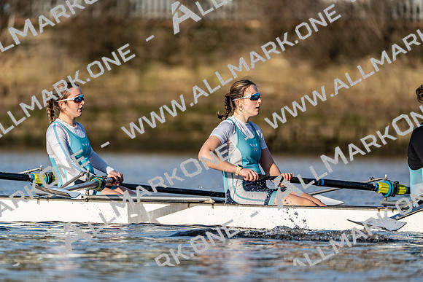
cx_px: 212
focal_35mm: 600
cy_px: 141
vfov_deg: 2.3
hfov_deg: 3.4
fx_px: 7051
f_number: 6.3
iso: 400
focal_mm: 600
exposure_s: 1/2000
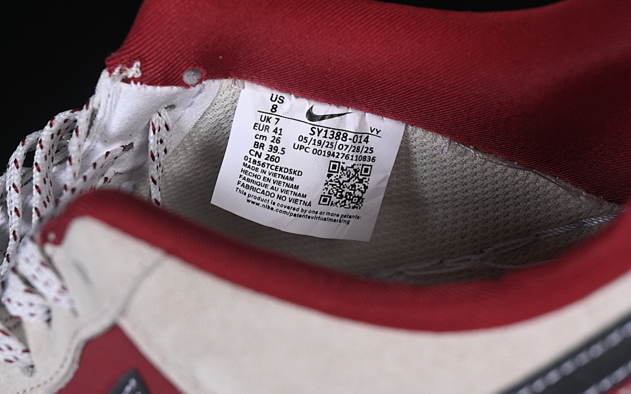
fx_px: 1324
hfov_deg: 26.8
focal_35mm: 77
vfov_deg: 16.9
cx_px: 315
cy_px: 187
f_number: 7.1
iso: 160
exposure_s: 1/80
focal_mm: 50
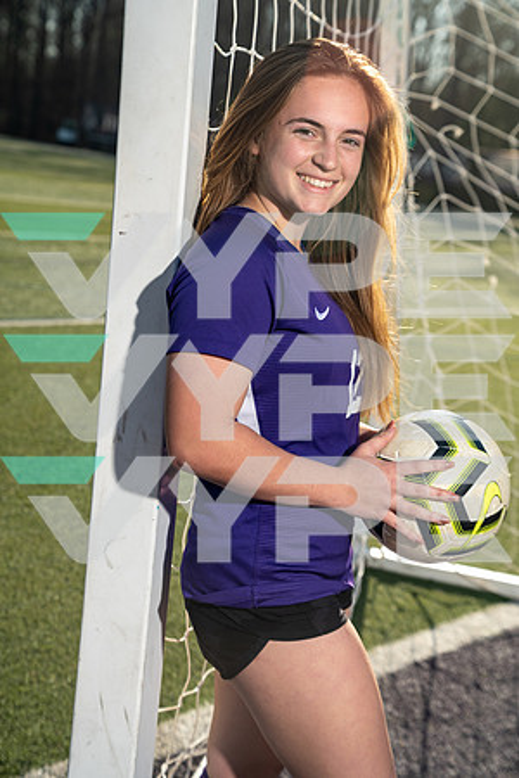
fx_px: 1276
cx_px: 260
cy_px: 389
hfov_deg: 23.0
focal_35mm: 59
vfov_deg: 33.9
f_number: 4.5
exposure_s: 1/250
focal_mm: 59
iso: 200
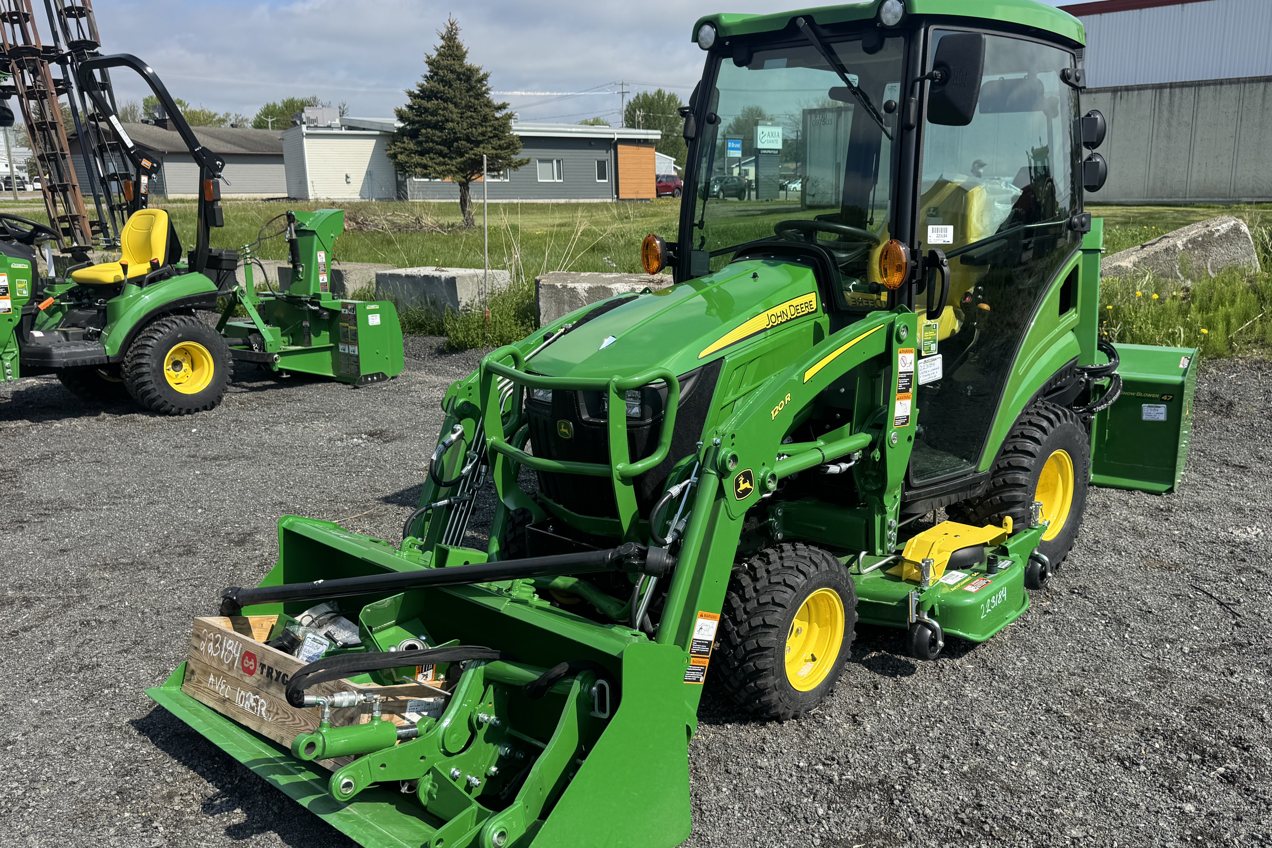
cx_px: 704
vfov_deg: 43.6
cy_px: 451
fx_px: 1060
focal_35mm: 30
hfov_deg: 61.8
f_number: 1.78
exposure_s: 1/3802
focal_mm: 6.76
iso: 80
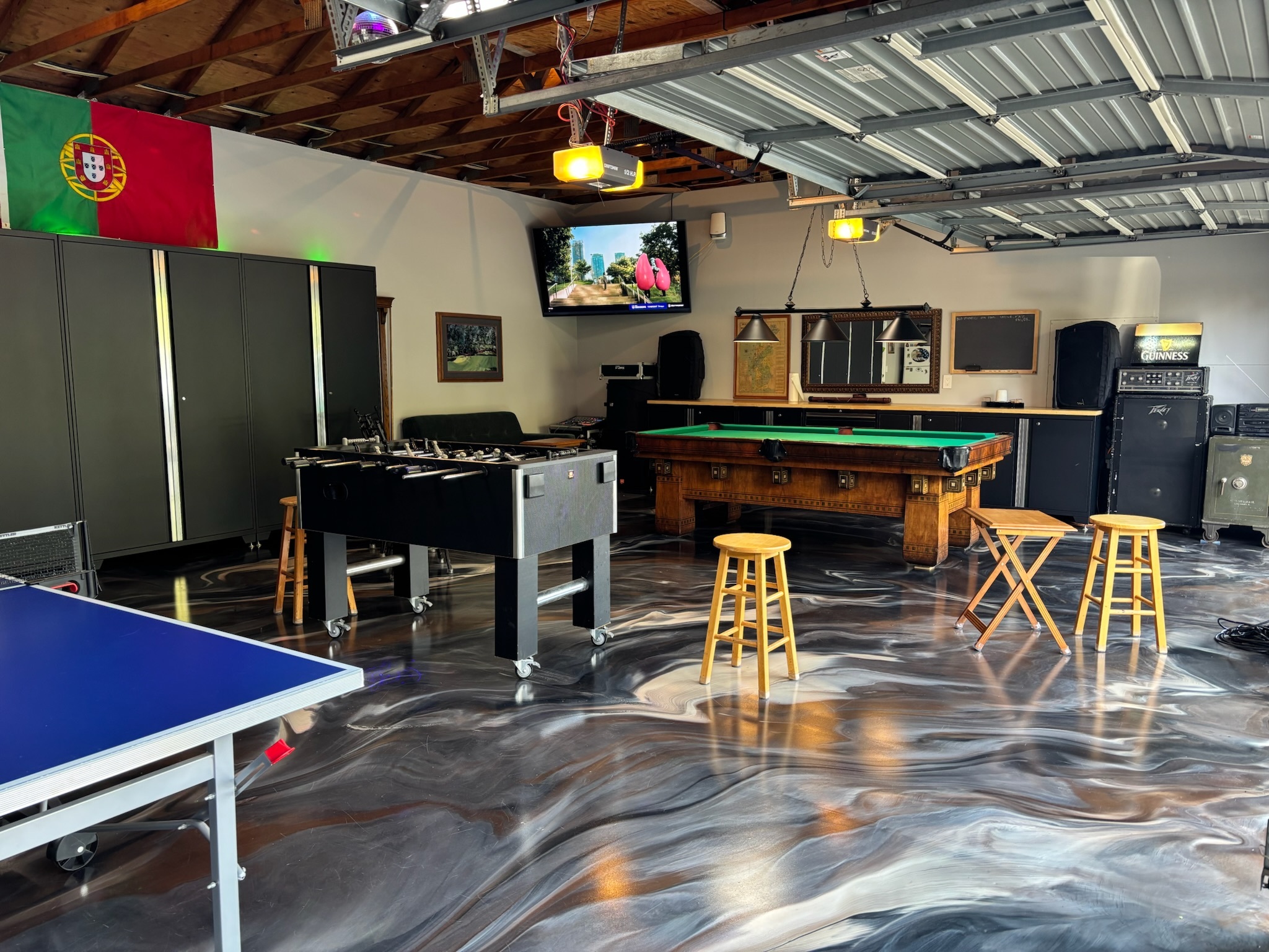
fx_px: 953
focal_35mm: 26
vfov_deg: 53.1
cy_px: 476
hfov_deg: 67.3
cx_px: 634
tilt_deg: -7.2
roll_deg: +0.4
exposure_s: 1/60
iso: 125
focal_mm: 5.96
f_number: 1.6
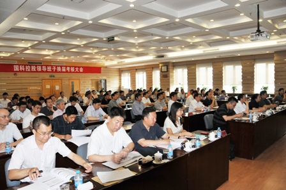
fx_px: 214
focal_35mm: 27
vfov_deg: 47.9
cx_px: 143
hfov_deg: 67.4
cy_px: 95
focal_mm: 18
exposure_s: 1/125
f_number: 5
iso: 640
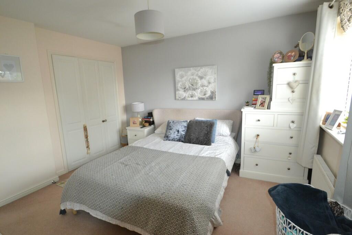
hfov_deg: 92.4
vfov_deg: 69.7
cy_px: 118
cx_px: 176
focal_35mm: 17
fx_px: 169
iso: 900
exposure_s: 1/60
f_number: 3.5
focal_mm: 11.5
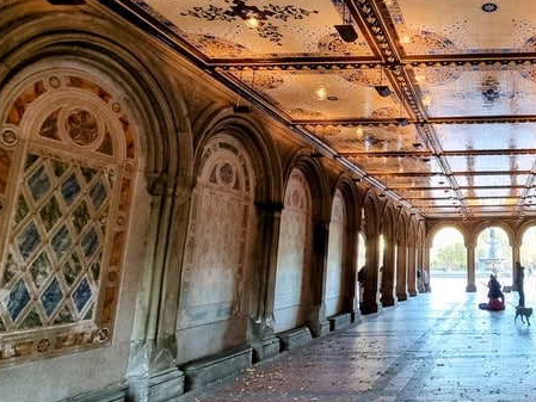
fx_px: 418
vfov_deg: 51.1
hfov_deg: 56.2
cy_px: 165
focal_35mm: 27
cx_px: 485
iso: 400
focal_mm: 2.2
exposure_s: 1/33
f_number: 2.2
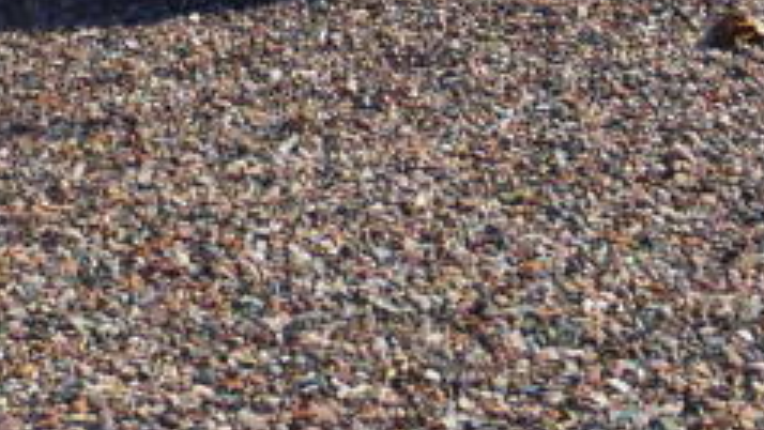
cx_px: 549
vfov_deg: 9.2
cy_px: -616
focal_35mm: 117
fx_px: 2371
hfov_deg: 18.2
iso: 100
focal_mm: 4.5
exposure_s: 1/500
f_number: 3.9
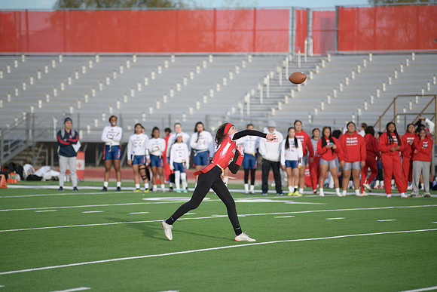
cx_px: 218
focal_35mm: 200
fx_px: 2428
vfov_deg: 6.9
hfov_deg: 10.3
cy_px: 146
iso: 640
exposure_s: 1/4000
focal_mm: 200
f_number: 2.8
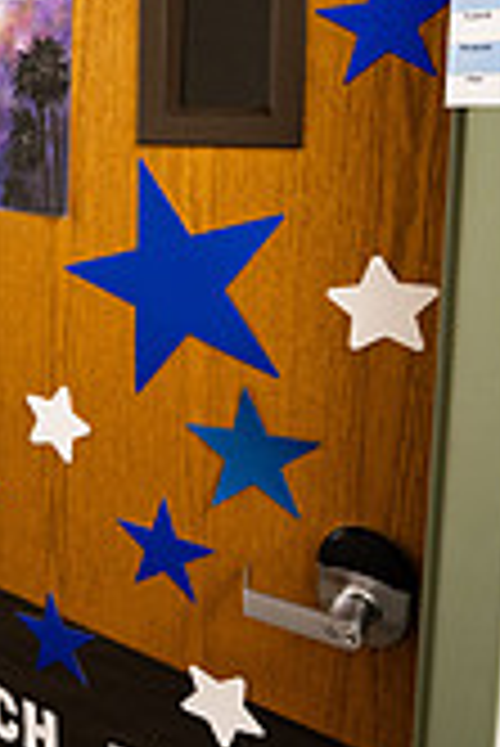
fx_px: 790
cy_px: 194
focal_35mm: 38
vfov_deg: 48.8
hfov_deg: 31.9
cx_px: -18
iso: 640
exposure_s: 1/200
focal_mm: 14
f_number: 2.8
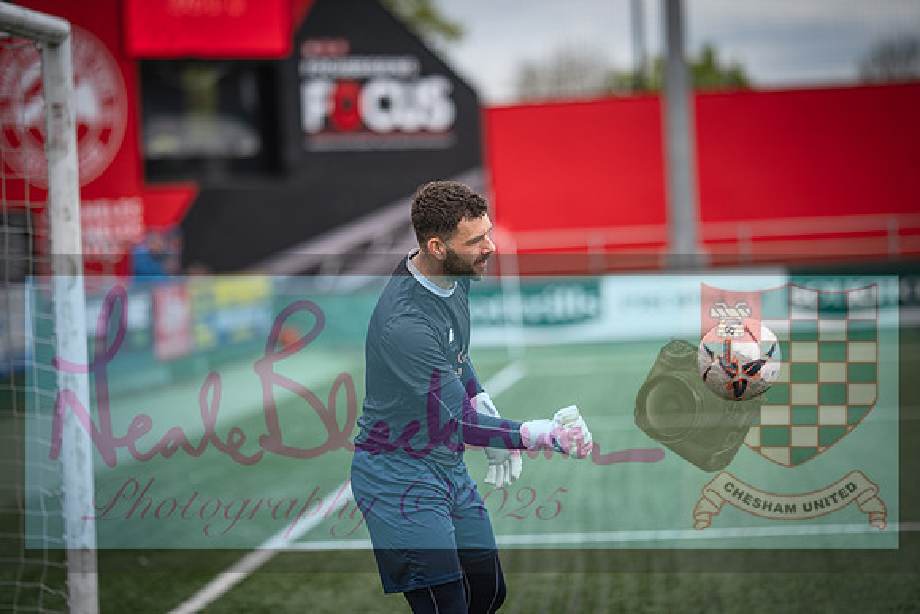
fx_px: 3451
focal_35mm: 135
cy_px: 307
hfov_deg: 15.2
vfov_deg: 10.2
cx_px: 460
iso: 100
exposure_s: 1/1900
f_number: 1.8
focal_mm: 135
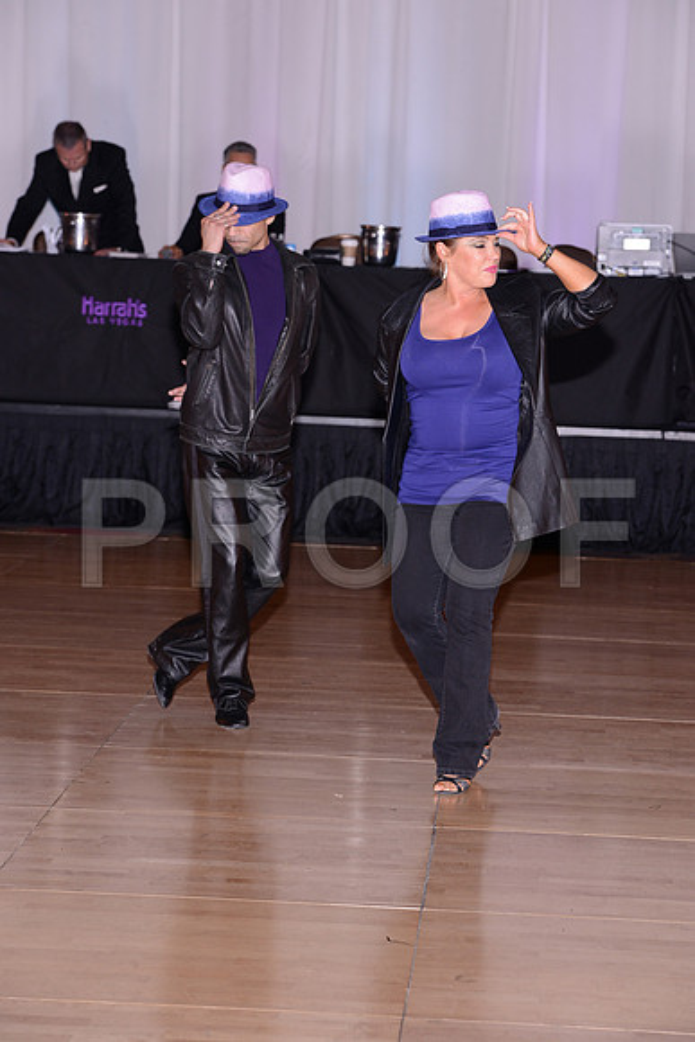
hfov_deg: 12.2
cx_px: 348
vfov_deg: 18.3
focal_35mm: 112
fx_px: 3241
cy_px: 521
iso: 800
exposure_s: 1/250
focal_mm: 112
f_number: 7.1
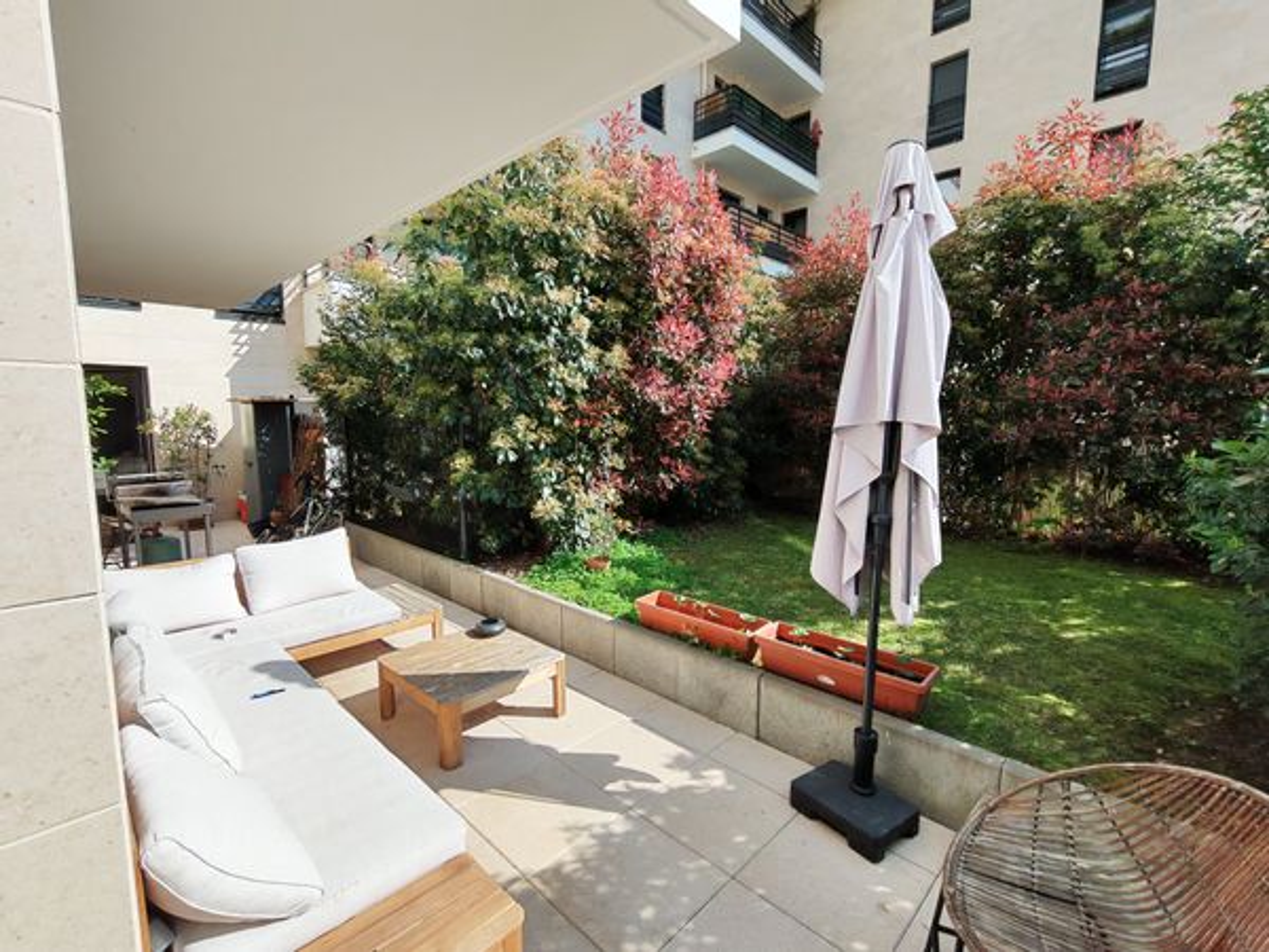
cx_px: 634
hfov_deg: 94.5
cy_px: 476
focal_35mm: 16
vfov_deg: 78.1
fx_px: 587
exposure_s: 1/1244
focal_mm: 1.96
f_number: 2.2
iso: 50
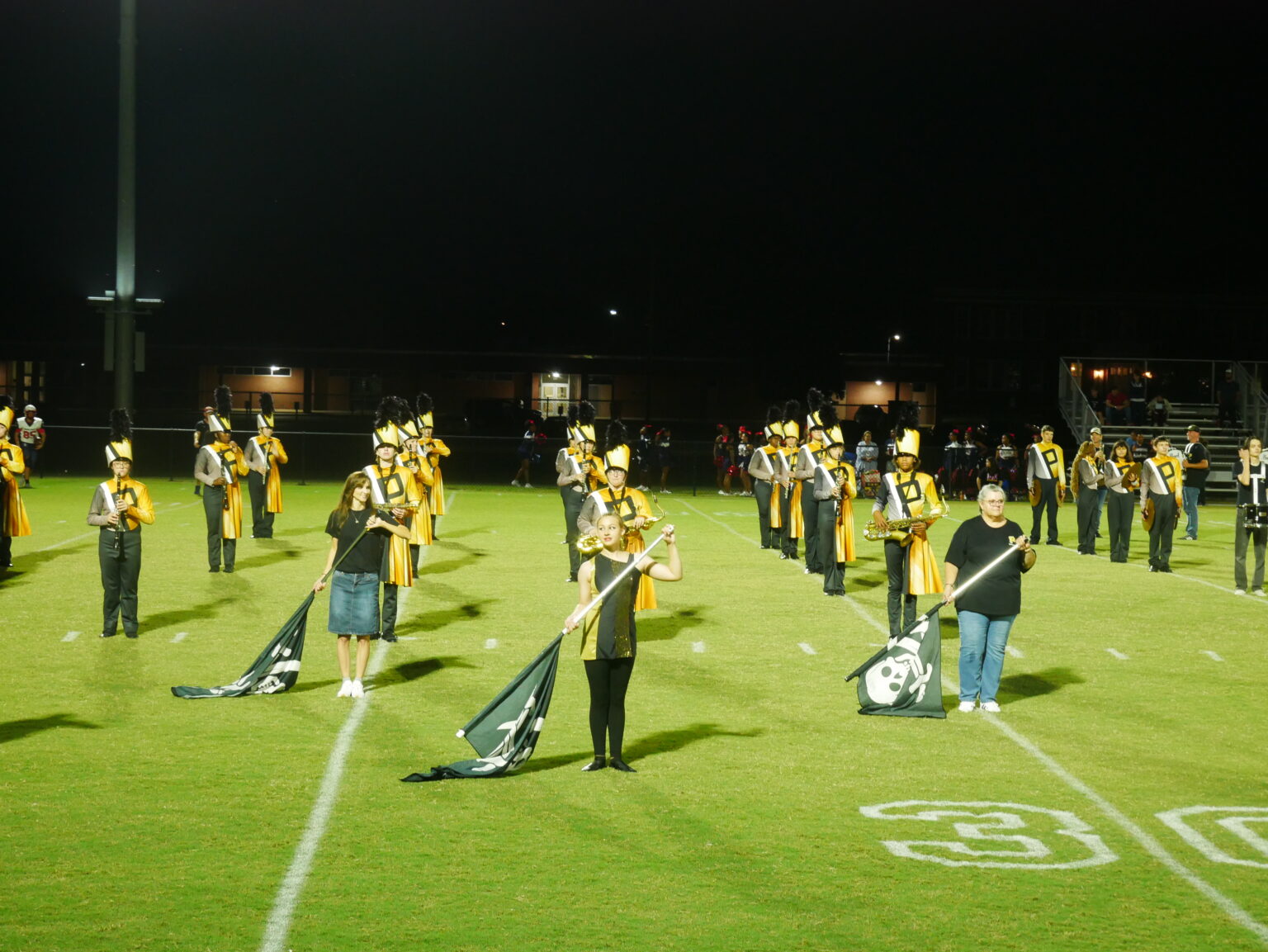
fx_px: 2785
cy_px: 476
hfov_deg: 25.7
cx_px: 634
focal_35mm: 76
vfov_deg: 19.4
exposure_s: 1/40
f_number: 5.6
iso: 1600
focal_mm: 38
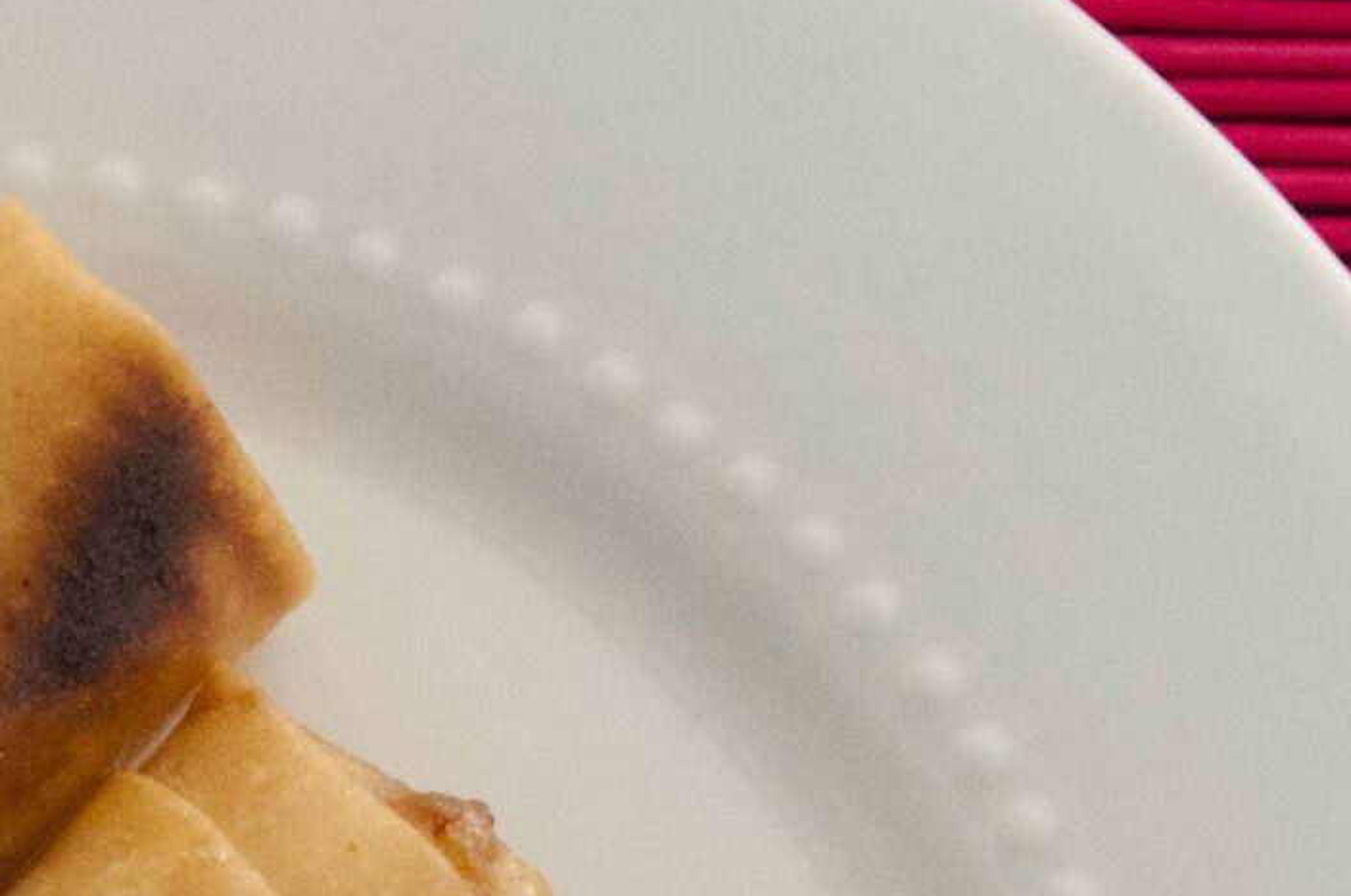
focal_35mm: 131
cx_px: -184
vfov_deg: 10.0
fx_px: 4908
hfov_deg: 15.2
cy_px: 1454
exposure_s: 1/160
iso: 1600
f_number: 2.8
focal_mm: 24
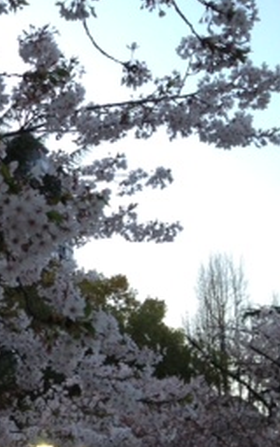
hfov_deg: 13.0
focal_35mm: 93
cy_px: 216
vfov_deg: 22.3
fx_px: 1132
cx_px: -194
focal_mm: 4.28
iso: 80
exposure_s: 1/20
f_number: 2.4
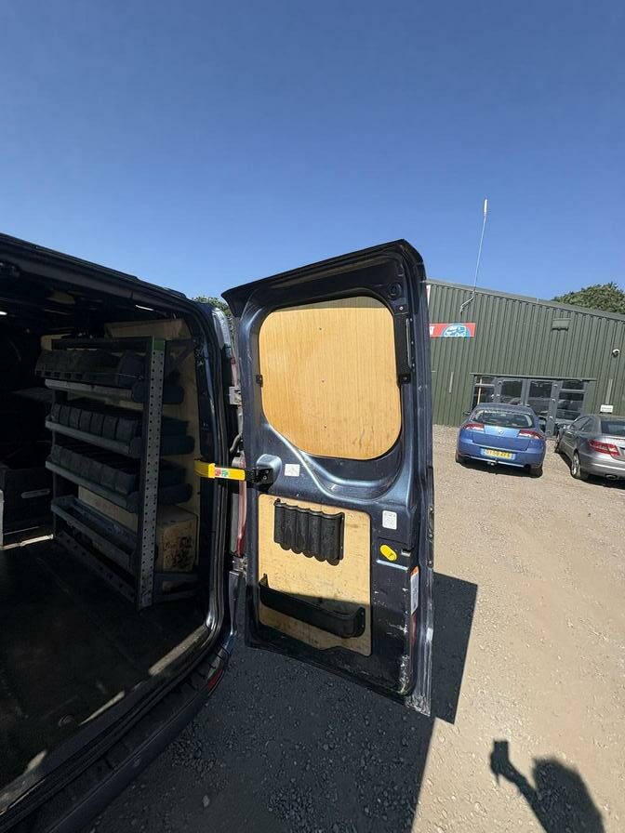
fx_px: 337
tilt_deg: -2.4
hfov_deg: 85.7
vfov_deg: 102.1
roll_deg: -2.1
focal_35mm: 14
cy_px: 416
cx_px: 312
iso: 50
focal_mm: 2.22
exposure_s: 1/1789
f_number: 2.2
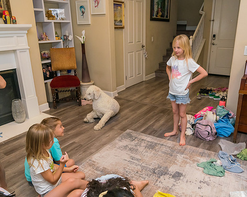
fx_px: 205
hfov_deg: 62.1
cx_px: 135
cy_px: 98
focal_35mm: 28
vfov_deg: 51.5
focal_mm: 24
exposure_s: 1/250
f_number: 4.5
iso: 6400
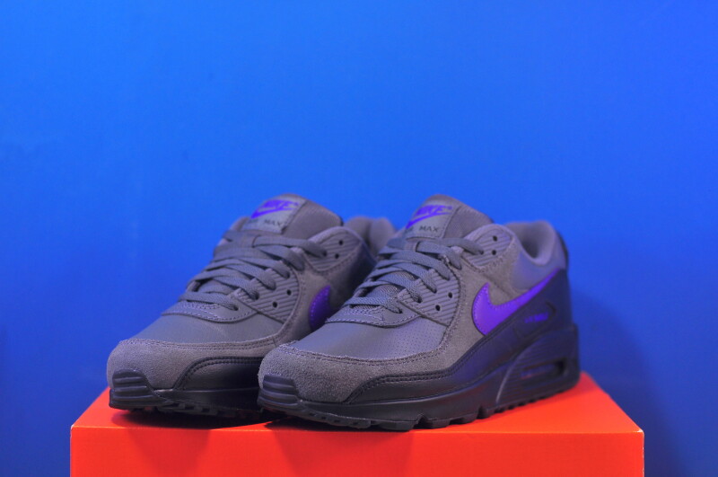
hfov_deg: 27.0
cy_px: 238
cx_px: 359
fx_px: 1494
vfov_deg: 18.1
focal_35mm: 75
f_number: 2.5
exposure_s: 1/320
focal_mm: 50
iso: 250
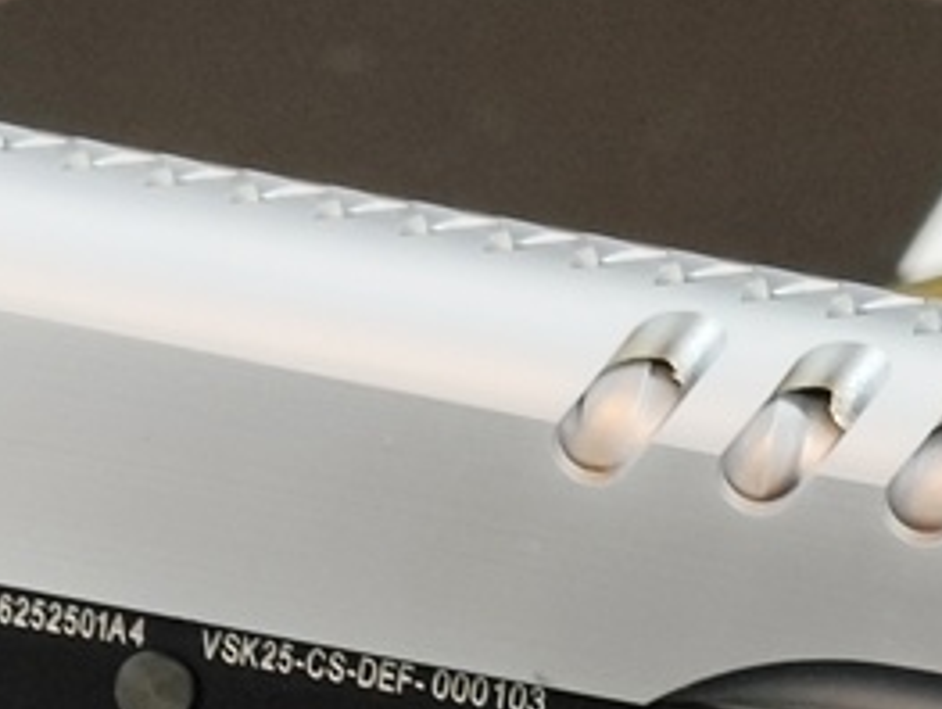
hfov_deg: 5.1
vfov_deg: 3.8
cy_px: 852
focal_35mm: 388
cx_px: 64
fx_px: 10573
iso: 844
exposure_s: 1/17.1
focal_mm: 22.48
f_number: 2.67
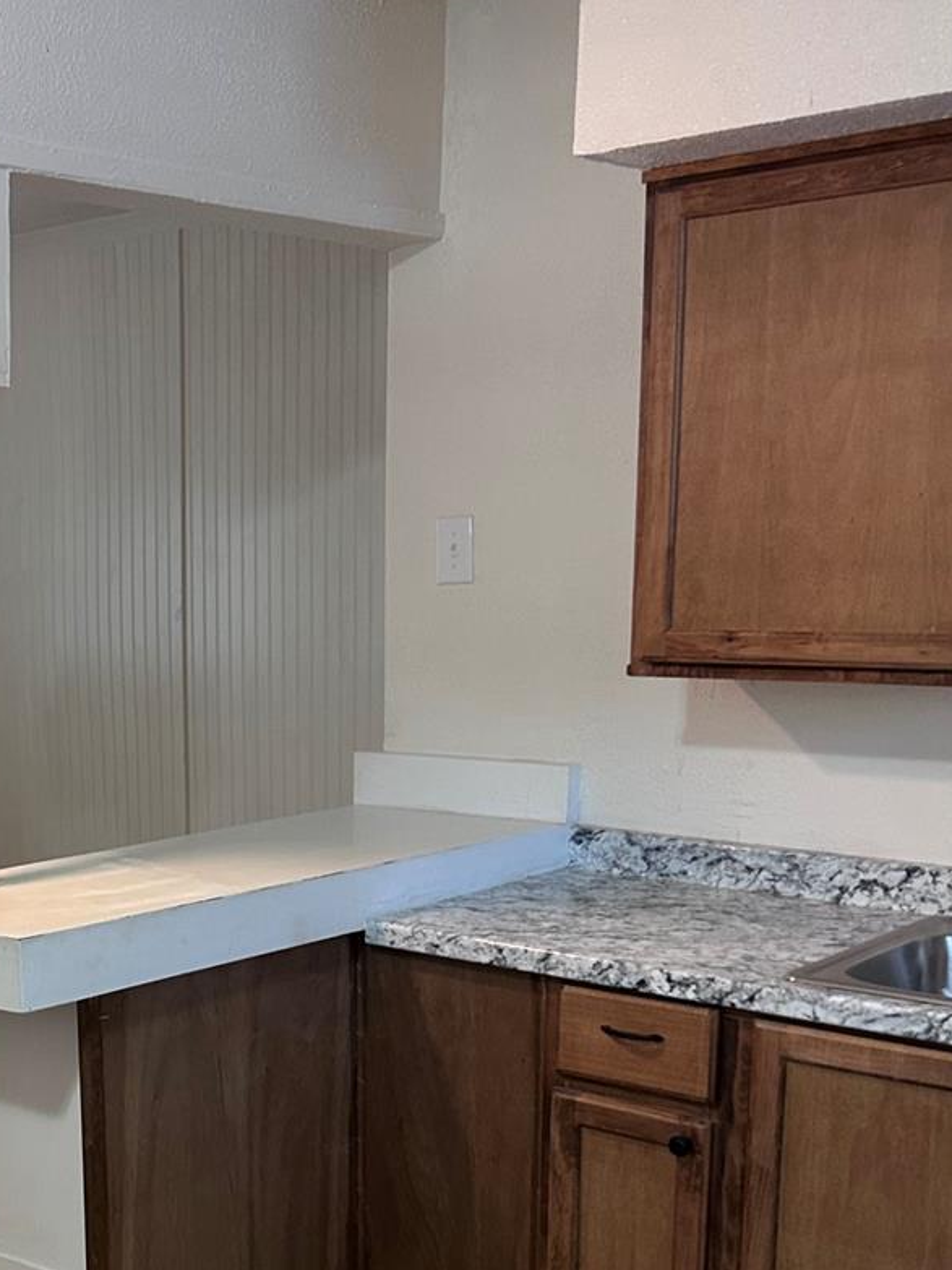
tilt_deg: -9.6
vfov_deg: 36.6
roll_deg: +0.2
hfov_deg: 27.5
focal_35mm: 51
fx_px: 1871
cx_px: 86
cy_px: 947
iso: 200
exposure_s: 1/60
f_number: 1.5
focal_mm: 5.7
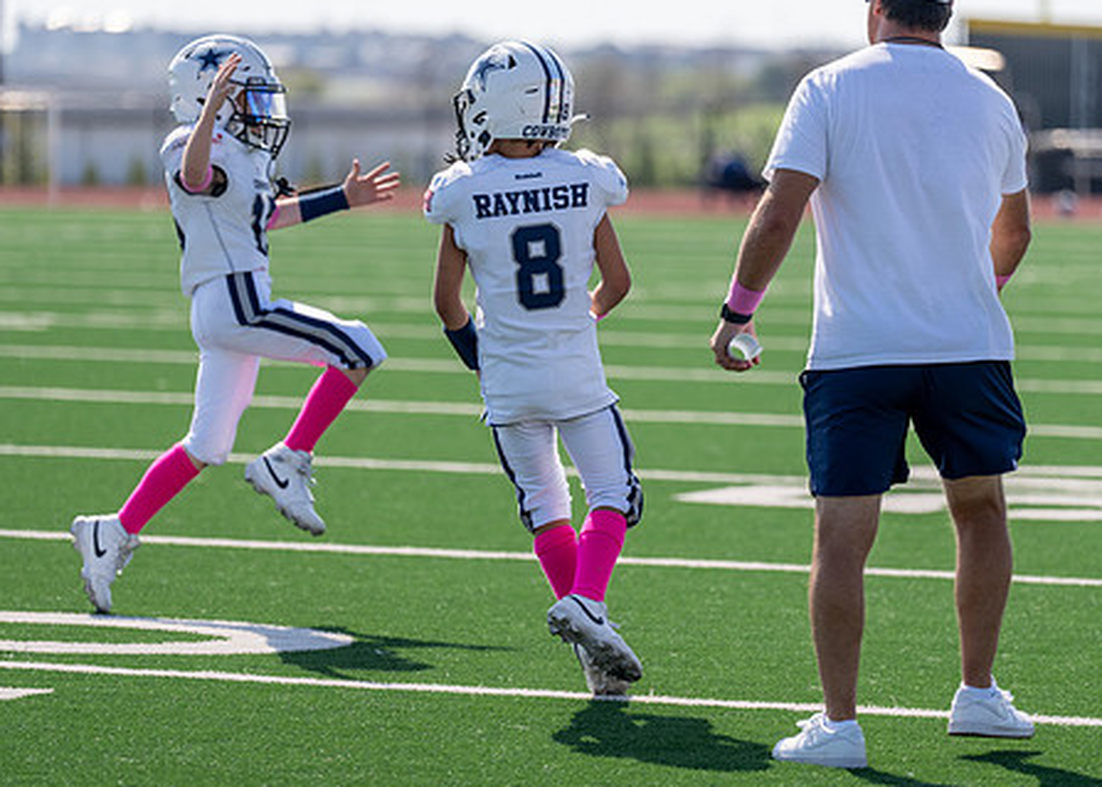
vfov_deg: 6.3
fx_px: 7134
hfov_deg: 8.8
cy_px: 348
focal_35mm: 228
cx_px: 592
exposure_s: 1/2000
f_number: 2.8
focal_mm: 162
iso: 100
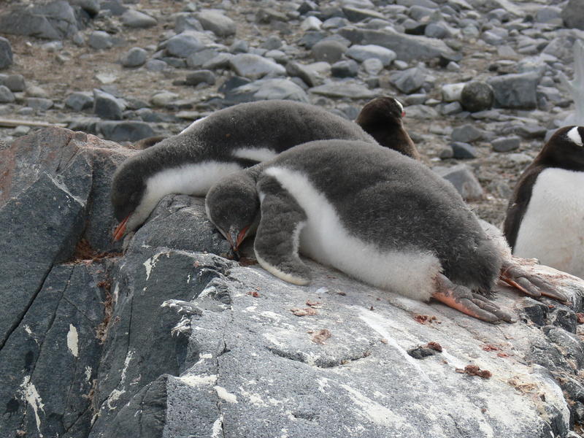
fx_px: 2463
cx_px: 292
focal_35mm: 146
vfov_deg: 10.2
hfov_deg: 13.5
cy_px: 219
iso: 80
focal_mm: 24.4
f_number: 5.6
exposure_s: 1/320
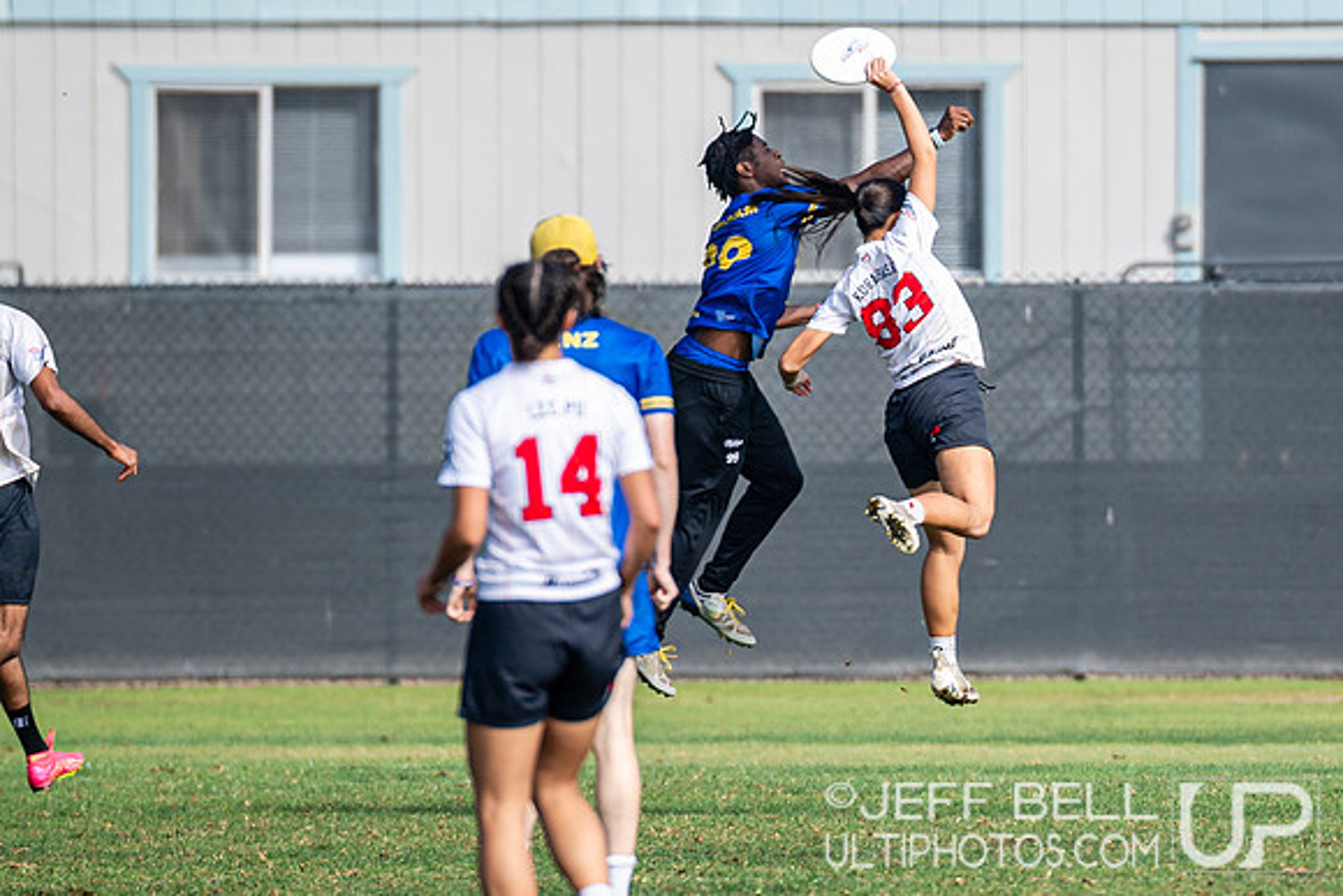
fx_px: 29561
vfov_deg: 1.7
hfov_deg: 2.6
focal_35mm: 792
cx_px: 1096
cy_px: 419
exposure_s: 1/1250
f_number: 3.2
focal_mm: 300
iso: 100
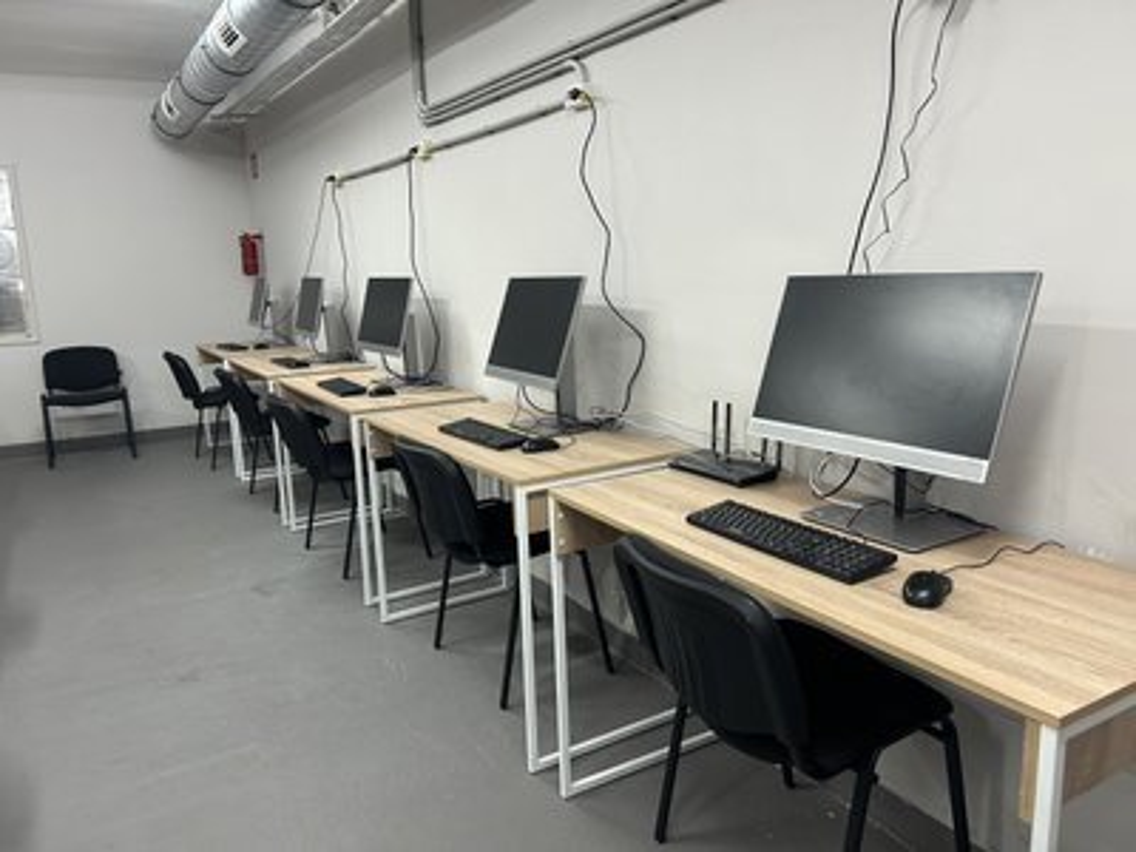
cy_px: 426
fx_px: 853
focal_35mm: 26
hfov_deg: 67.3
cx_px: 568
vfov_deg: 53.1
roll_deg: +2.5
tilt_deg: -10.8
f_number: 1.5
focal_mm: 5.7
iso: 125
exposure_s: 1/50
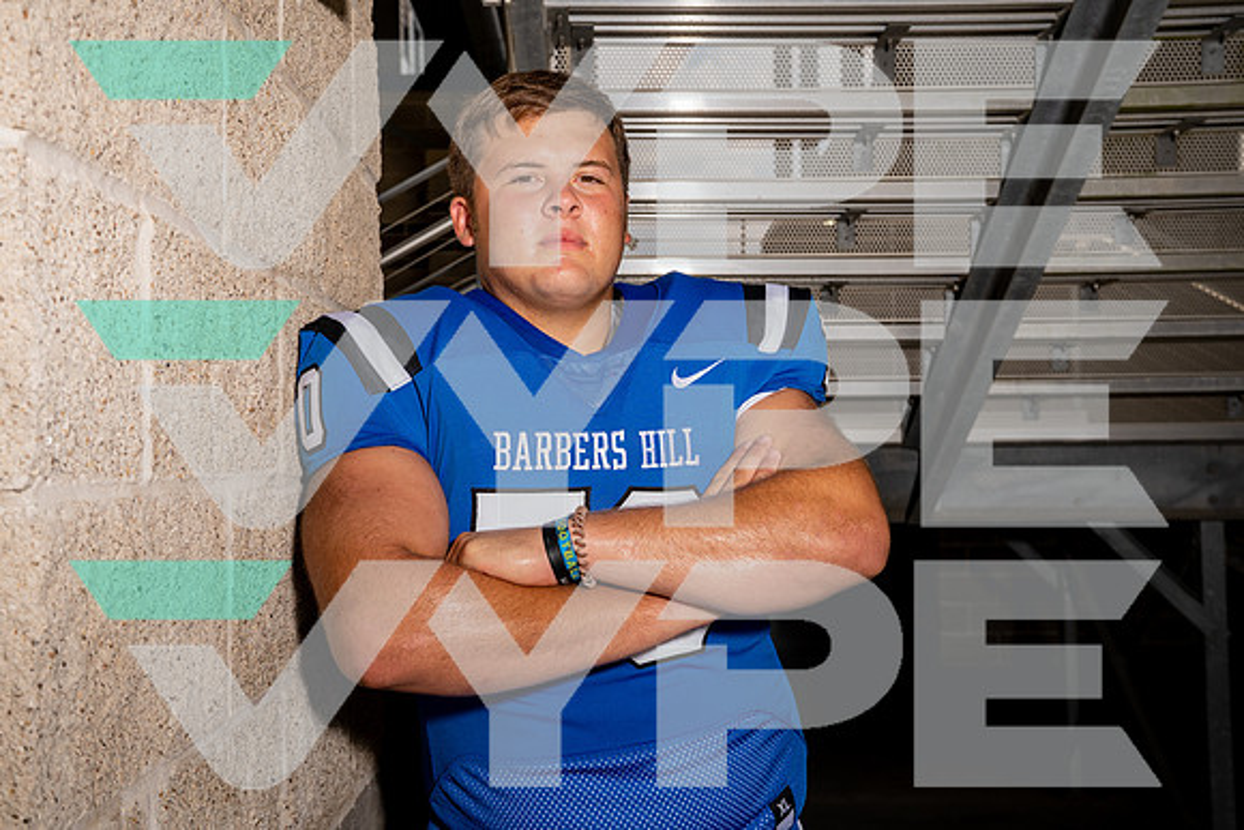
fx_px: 1417
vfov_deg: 32.6
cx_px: 622
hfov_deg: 47.4
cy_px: 415
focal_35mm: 41
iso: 100
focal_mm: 41
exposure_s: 1/250
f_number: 7.1
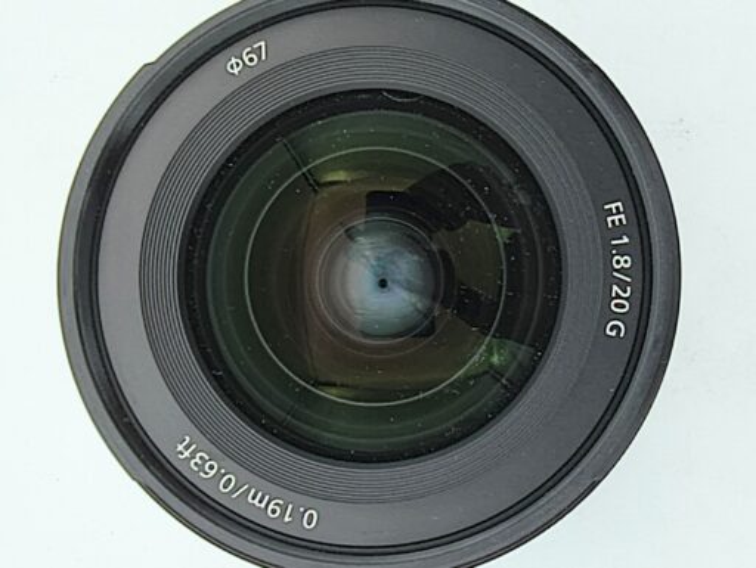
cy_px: 284
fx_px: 525
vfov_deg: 56.9
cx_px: 378
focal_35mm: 24
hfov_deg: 71.5
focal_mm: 1.83
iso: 130
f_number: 2
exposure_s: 1/100
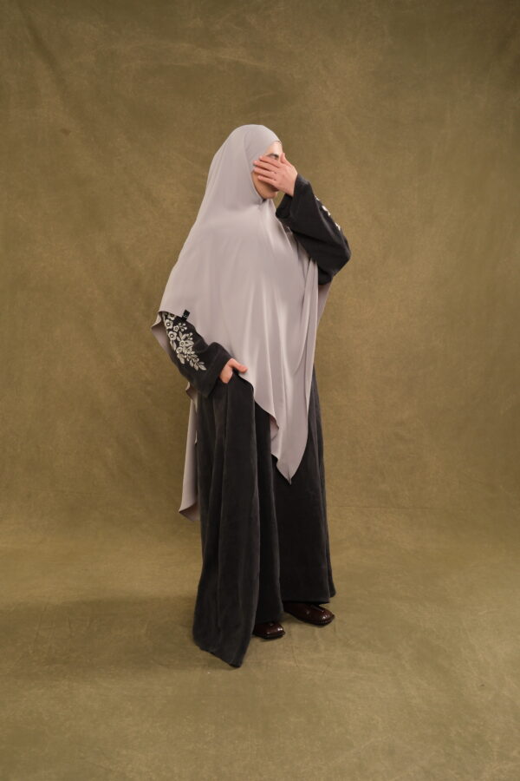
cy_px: 390
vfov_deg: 54.4
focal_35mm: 35
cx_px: 260
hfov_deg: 37.9
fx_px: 758
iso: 1000
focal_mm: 23
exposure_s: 1/125
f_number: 9
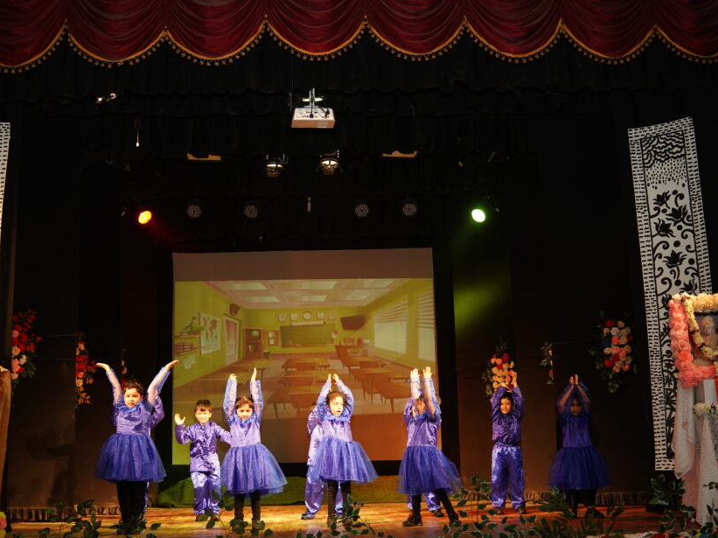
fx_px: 871
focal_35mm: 42
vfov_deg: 34.3
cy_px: 293
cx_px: 339
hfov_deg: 44.8
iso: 800
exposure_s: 1/200
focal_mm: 35
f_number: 3.5
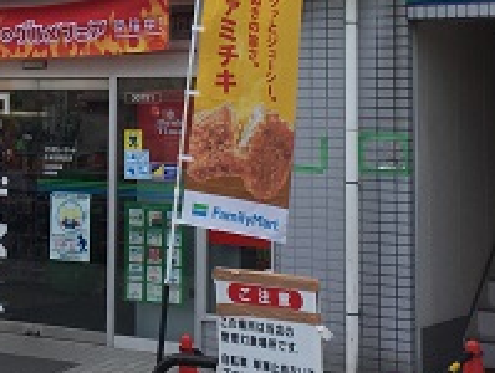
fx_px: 1361
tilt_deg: +5.0
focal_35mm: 95
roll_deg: -2.4
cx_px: -9
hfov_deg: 19.9
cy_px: 42
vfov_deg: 15.4
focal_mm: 4.15
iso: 32
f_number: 2.2
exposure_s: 1/964
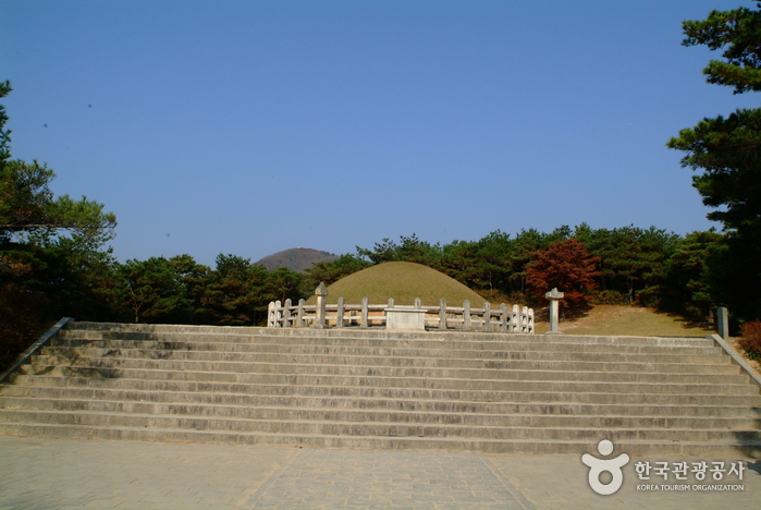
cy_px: 255
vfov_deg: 43.7
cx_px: 380
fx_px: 635
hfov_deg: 61.9
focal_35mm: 30
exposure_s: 1/500
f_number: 11
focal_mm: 20
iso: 400
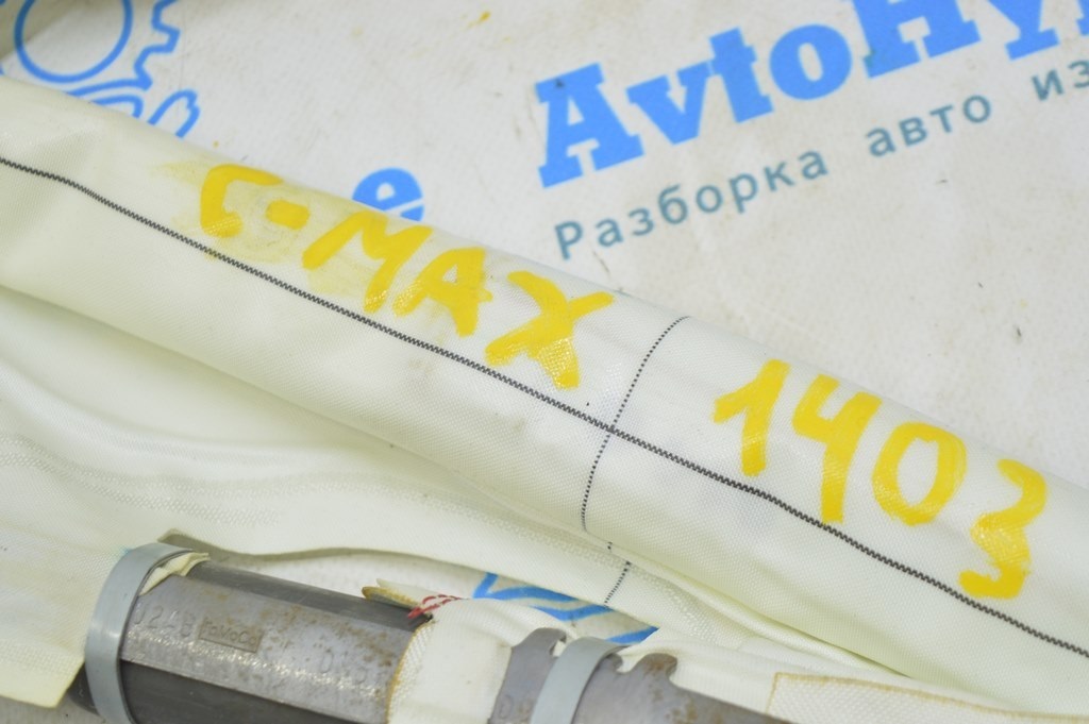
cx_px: 544
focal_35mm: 82
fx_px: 2494
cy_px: 362
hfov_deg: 24.6
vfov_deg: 16.5
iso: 400
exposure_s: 1/20
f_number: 5.6
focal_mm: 55
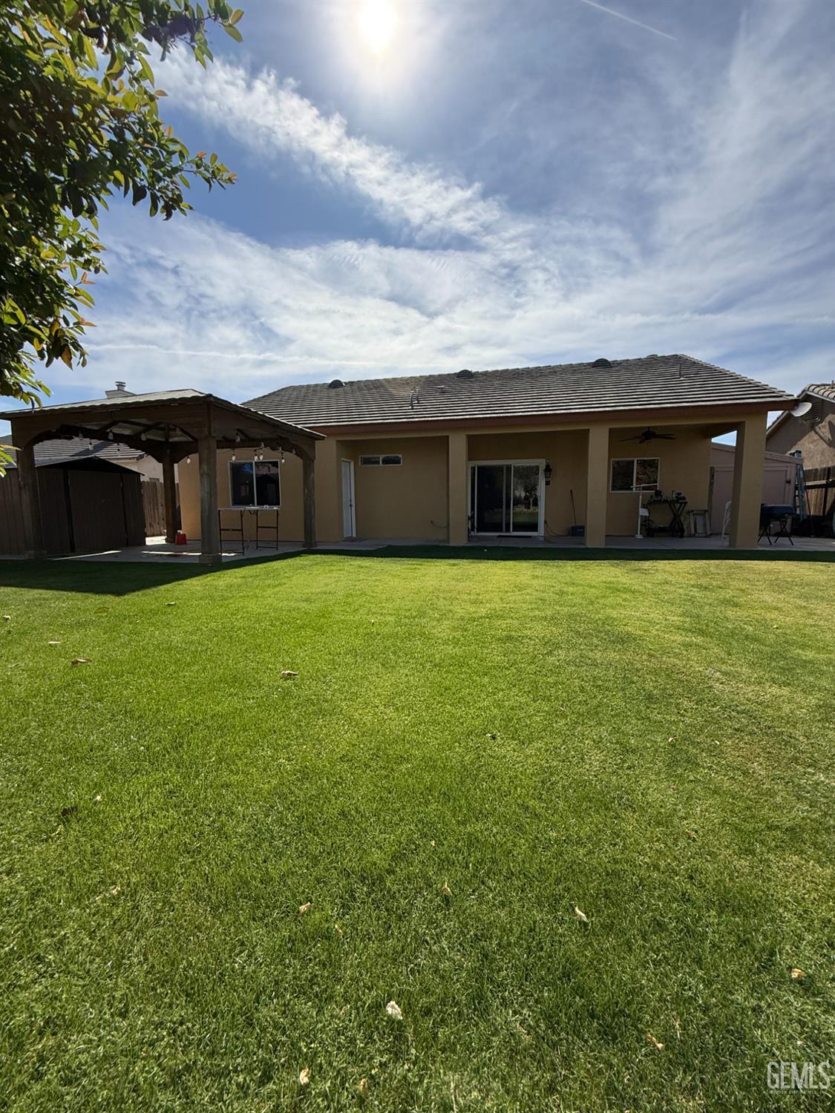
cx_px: 418
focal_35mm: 14
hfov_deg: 85.7
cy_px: 556
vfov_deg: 102.1
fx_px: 450
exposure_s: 1/4425
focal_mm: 2.22
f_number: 2.2
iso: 50
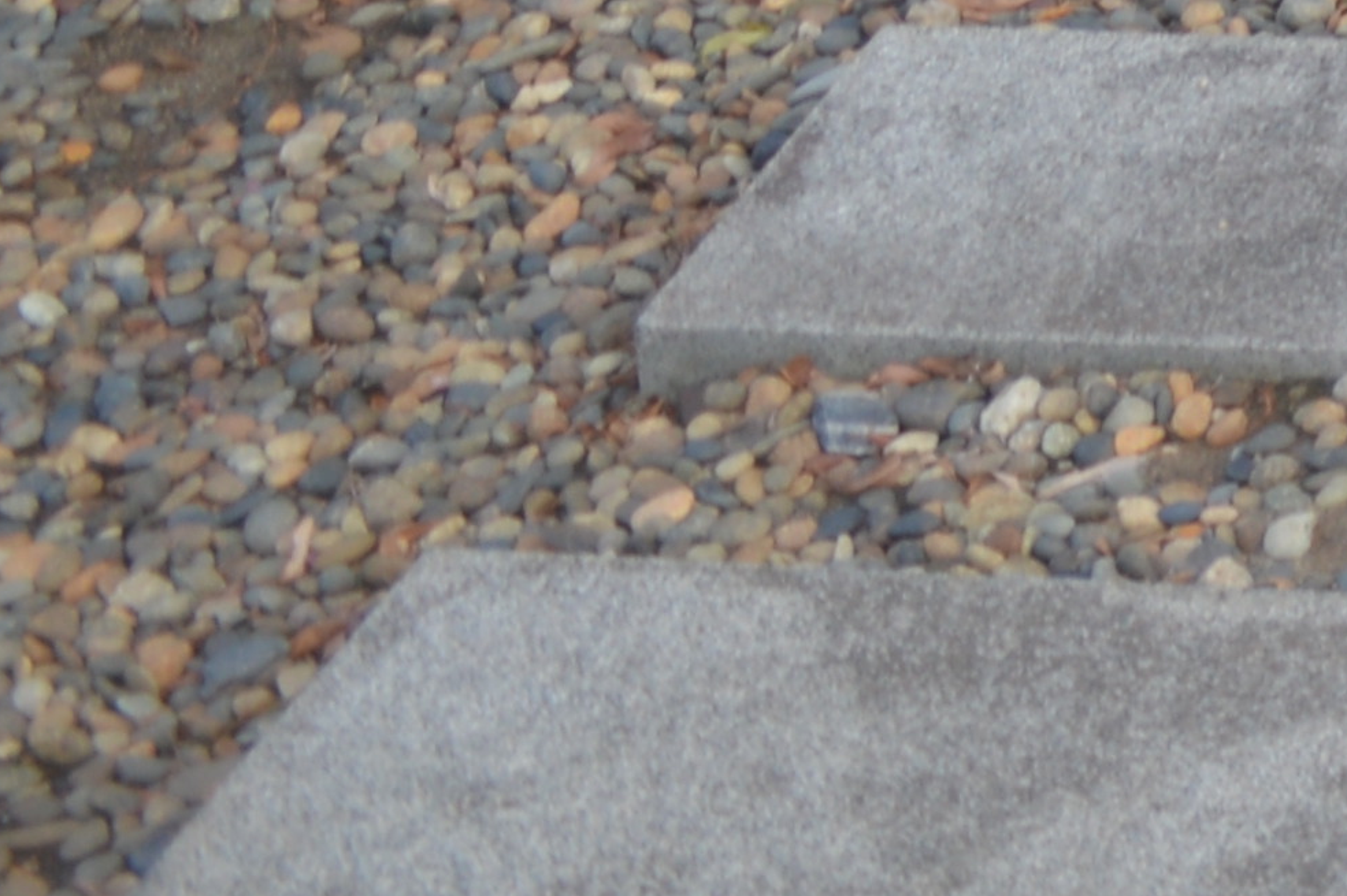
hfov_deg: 10.1
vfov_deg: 7.4
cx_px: 3665
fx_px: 6170
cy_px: -1762
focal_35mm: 165
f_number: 3.5
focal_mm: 18
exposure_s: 1/20
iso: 100
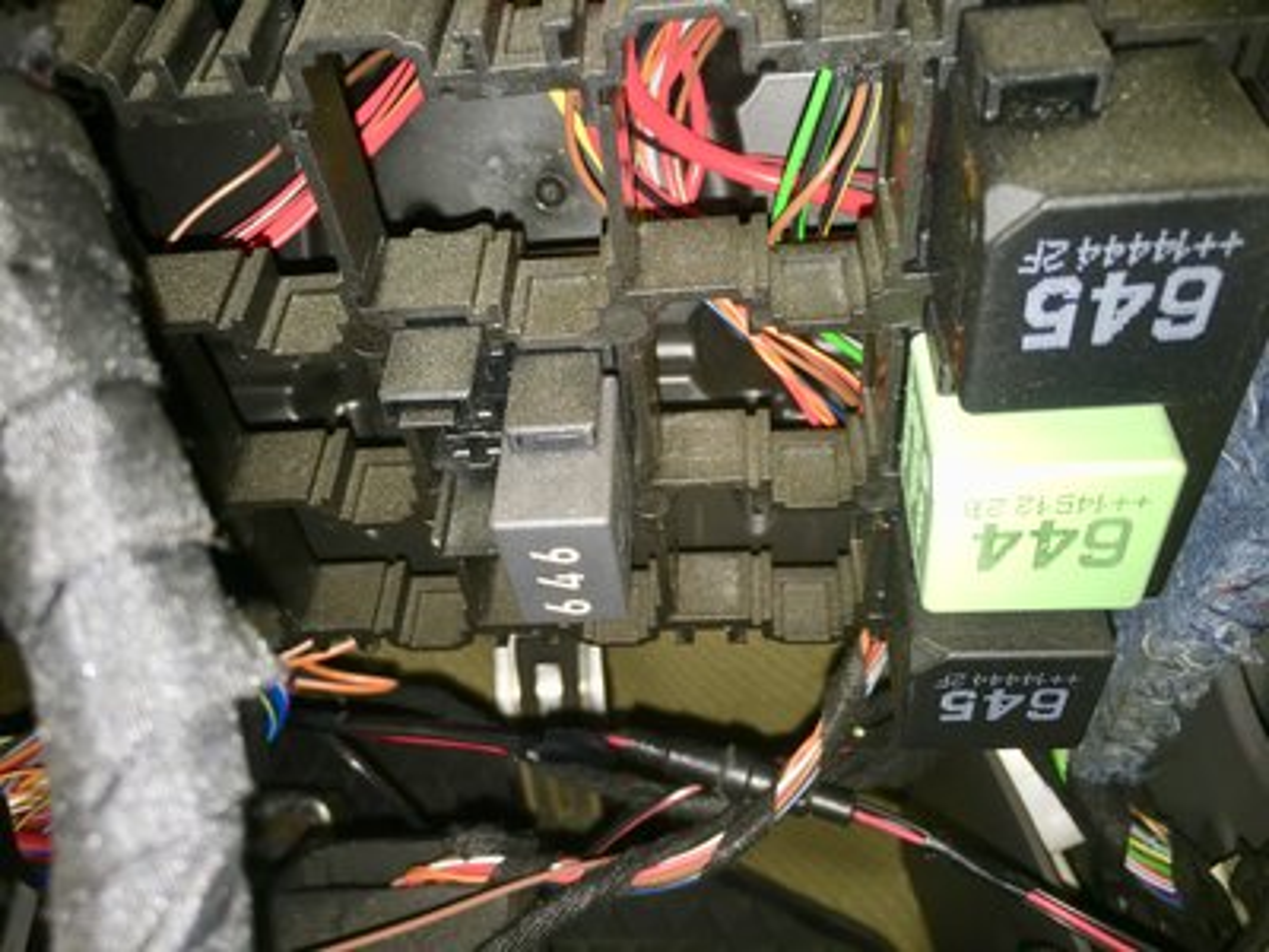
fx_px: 1063
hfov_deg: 61.7
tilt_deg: -50.6
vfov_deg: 48.2
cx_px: 634
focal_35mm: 29
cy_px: 476
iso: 25
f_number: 2.2
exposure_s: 1/28
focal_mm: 4.15
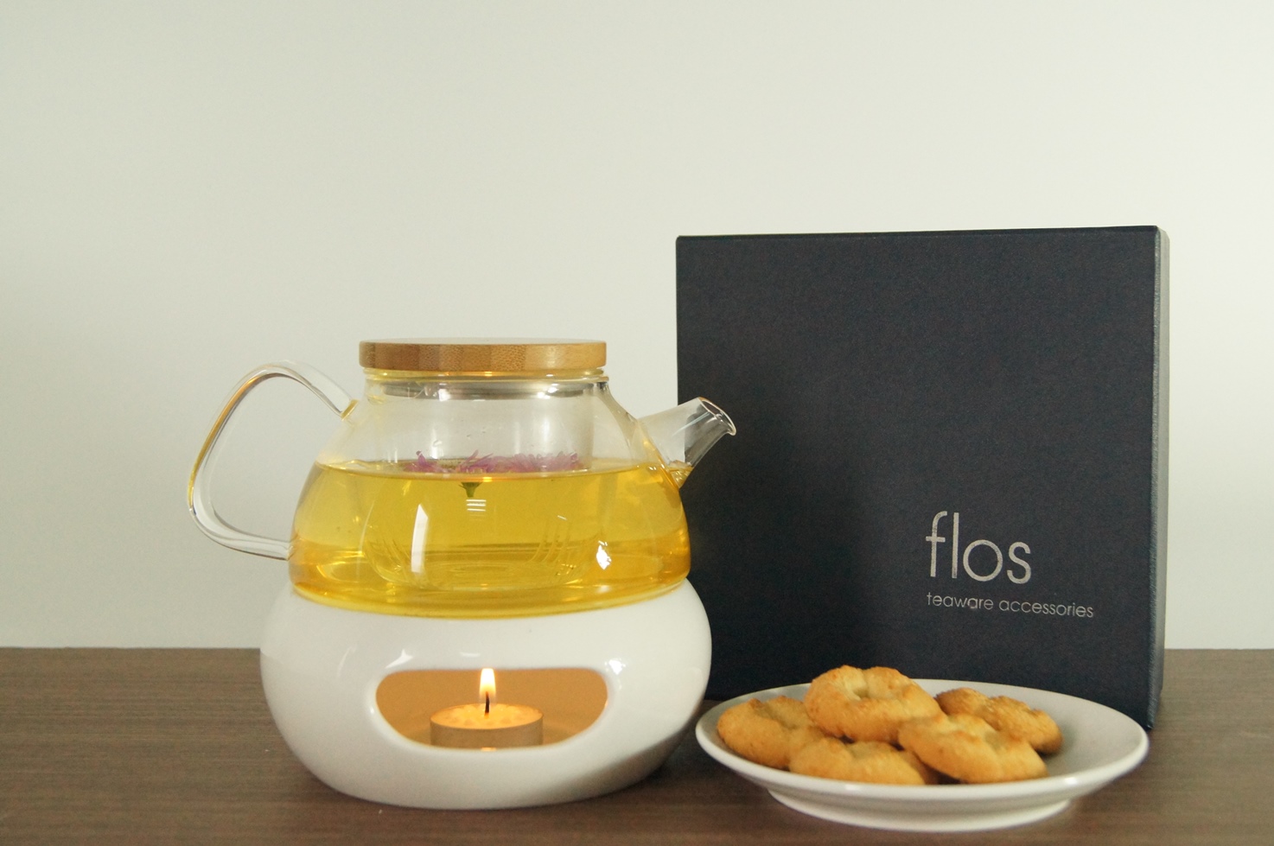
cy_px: 423
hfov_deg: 37.9
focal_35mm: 52
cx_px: 637
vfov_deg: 25.7
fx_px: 1856
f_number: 5.6
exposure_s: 1/320
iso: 3200
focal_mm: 35
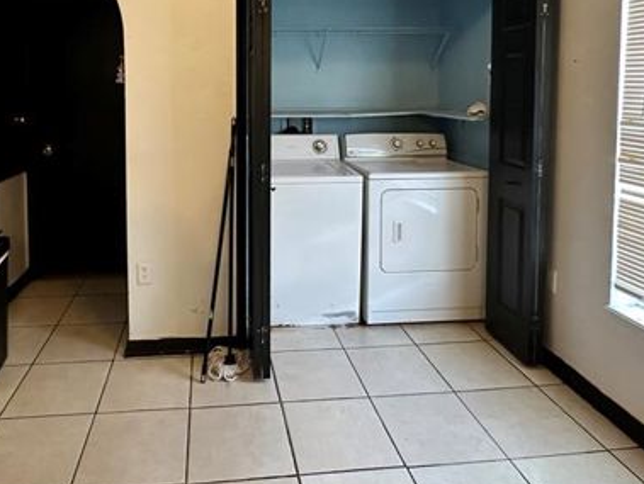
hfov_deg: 66.5
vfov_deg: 50.6
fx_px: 484
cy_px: 112
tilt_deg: -1.4
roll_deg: -0.3
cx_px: 251
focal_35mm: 26
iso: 500
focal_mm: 2.22
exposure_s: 1/60
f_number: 2.2
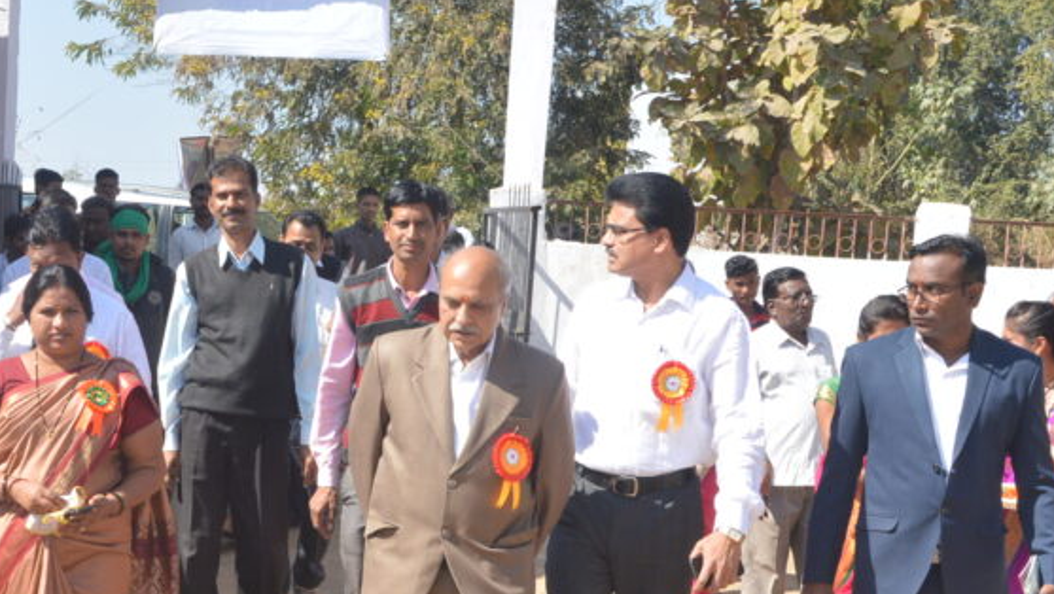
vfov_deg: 16.0
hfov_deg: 27.9
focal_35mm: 75
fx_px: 2097
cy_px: 502
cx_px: 303
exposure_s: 1/160
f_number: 9
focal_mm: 26
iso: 200
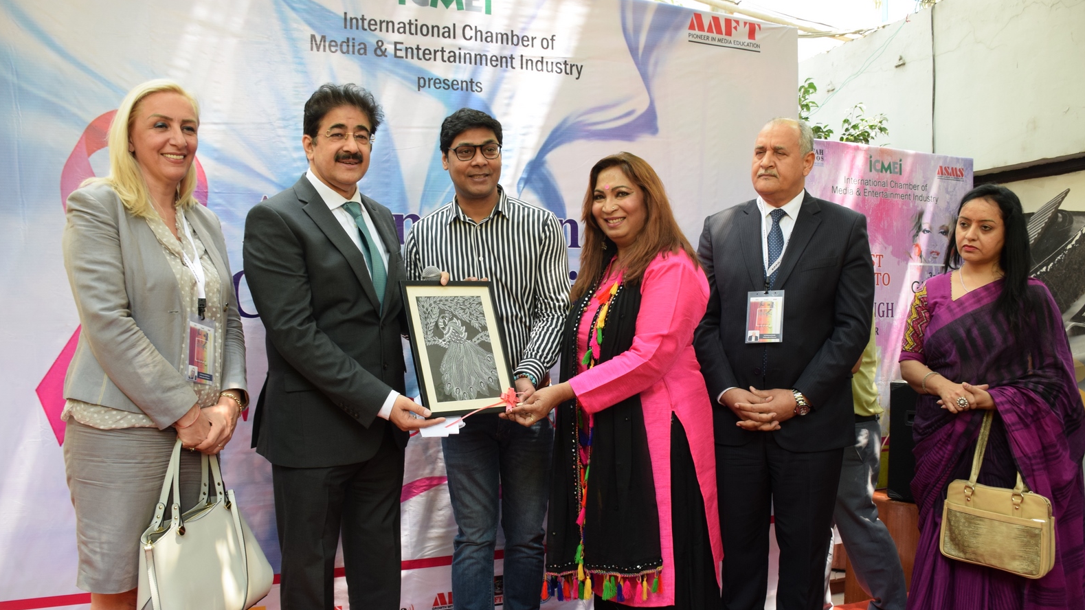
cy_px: 357
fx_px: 834
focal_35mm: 29
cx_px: 549
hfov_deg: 66.1
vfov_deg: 40.0
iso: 640
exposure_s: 1/100
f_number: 6.3
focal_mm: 18
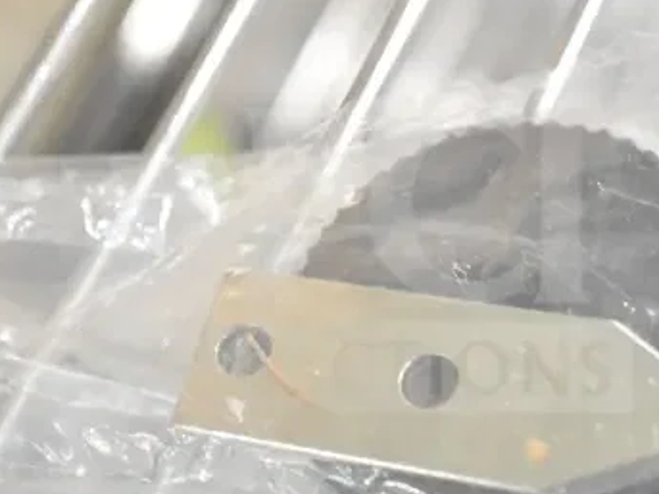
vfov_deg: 16.4
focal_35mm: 90
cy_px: 260
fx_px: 1710
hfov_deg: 21.8
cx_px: 415
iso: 2500
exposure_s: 1/60
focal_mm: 35
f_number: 4.5
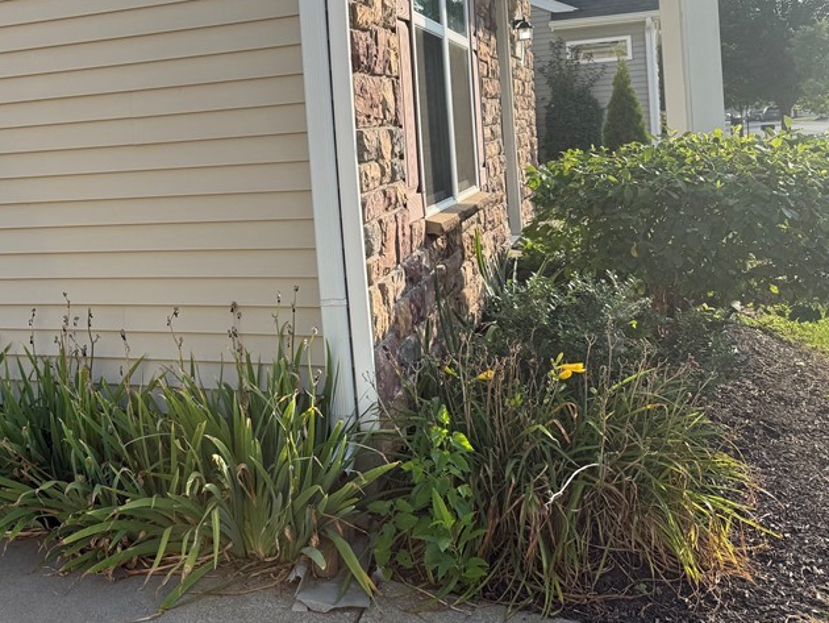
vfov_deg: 36.1
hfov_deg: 45.6
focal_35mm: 39
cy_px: 162
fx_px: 934
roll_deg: +4.6
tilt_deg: +0.5
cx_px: 175
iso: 80
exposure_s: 1/1653
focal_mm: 6.76
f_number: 1.78
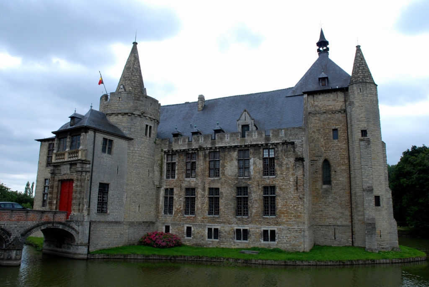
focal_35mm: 27
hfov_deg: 67.3
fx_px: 322
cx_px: 214
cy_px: 144
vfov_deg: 48.0
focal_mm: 18
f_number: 10
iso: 400
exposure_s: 1/250
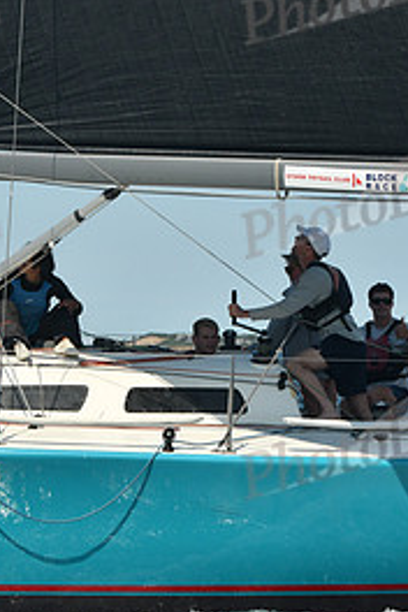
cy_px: 351
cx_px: 123
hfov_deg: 7.6
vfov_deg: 11.4
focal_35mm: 180
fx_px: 3060
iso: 320
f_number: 9
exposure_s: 1/640
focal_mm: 82
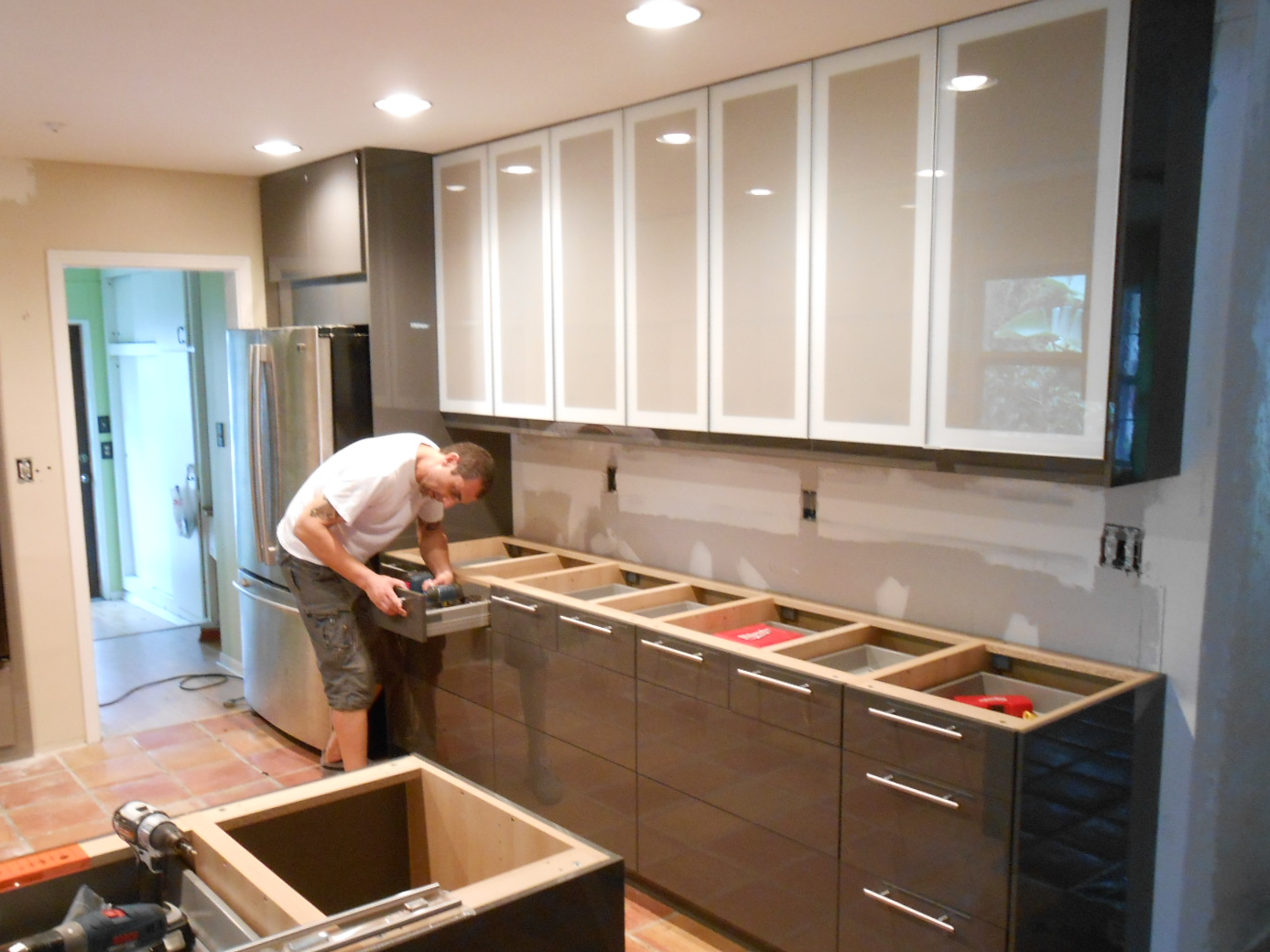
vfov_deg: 46.7
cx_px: 574
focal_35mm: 30
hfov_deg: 59.9
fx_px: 1101
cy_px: 530
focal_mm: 4.6
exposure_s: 1/5
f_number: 3.5
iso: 400
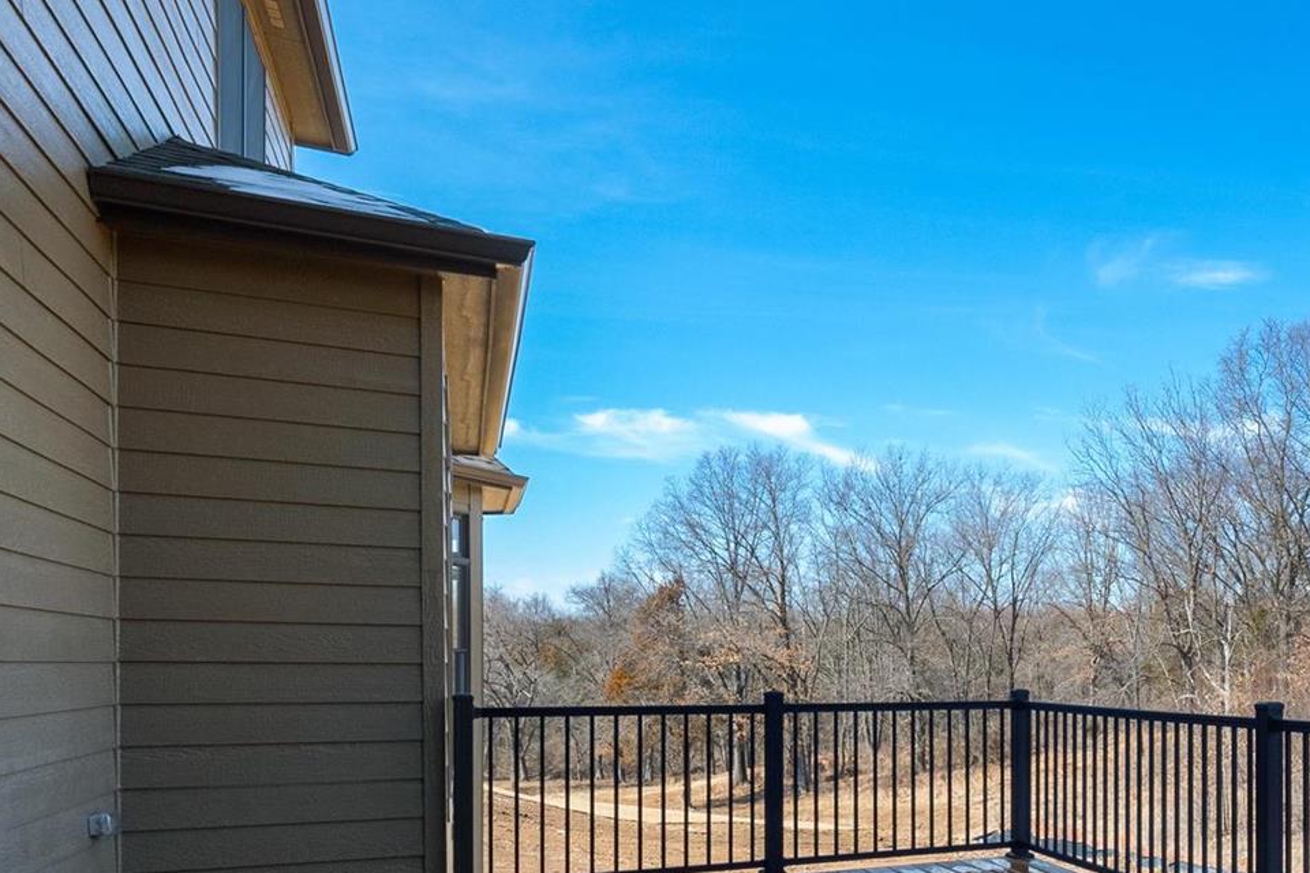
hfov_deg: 57.0
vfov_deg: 41.9
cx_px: 1062
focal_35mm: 30
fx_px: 1092
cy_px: 683
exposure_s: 1/200
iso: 400
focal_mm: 9
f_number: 8
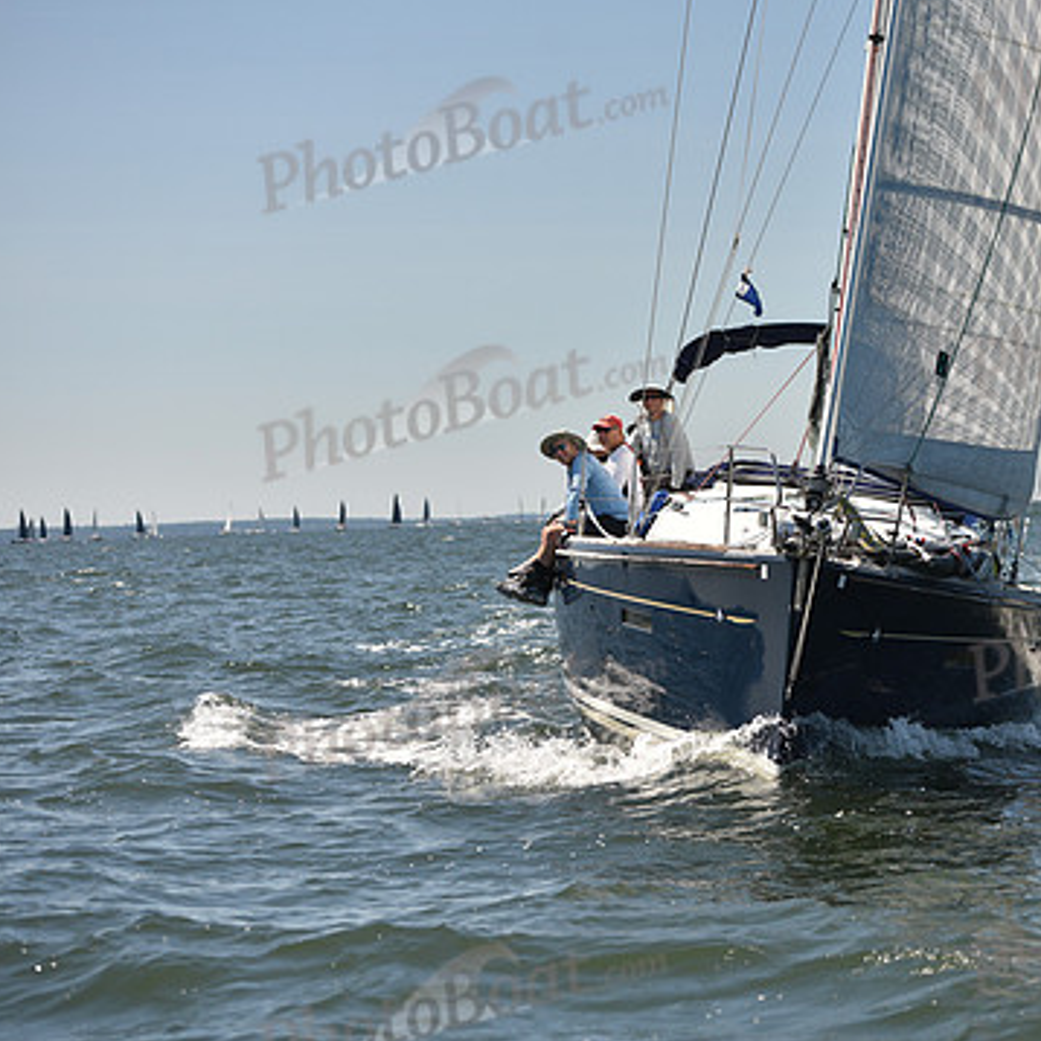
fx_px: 3845
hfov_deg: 15.3
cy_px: 516
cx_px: 820
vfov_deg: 15.4
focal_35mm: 113
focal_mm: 82
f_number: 4
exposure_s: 1/1250
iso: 250
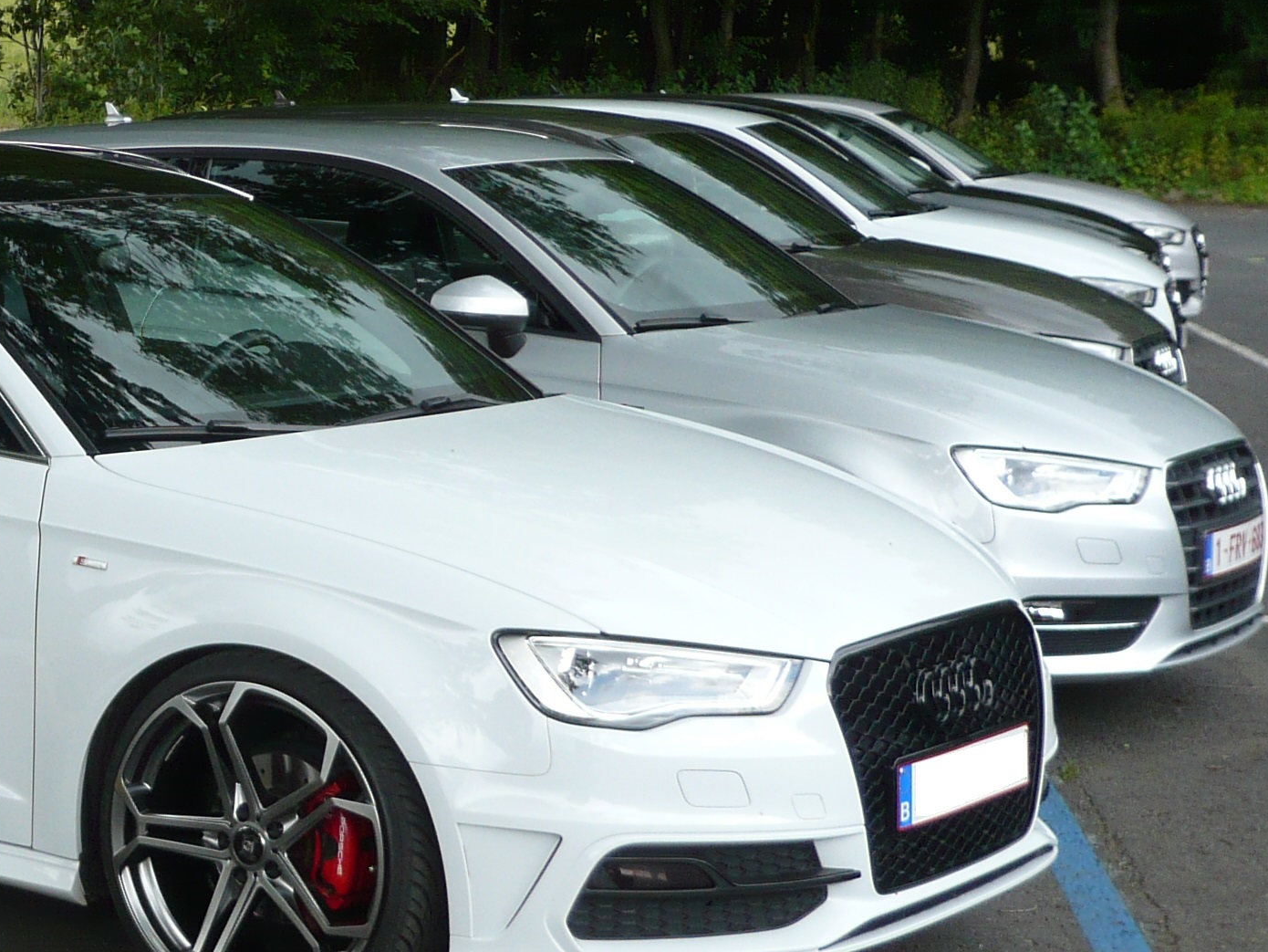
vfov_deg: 15.6
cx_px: 1
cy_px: 565
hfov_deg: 20.0
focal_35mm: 95
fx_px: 3480
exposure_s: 1/250
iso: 100
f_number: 3.4
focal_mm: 7
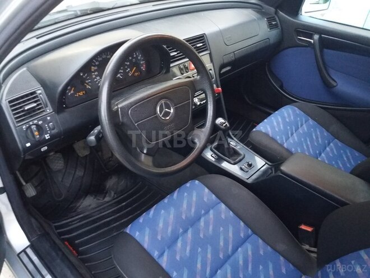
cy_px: 139
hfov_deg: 63.4
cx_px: 185
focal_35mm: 28
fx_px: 299
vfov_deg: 49.7
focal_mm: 3.7
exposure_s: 1/17
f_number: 1.9
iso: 400
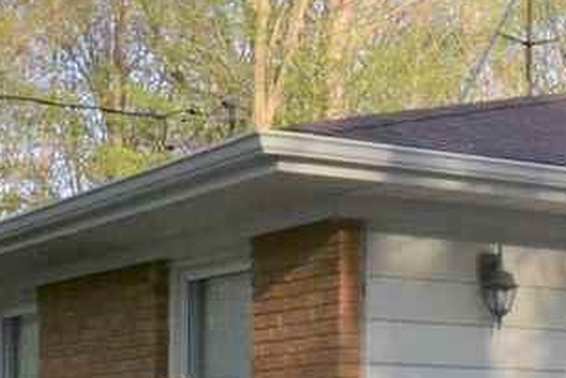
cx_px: 1080
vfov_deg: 10.8
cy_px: 438
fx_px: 1966
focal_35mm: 125
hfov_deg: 14.1
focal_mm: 20
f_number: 4
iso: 1600
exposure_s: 1/4000
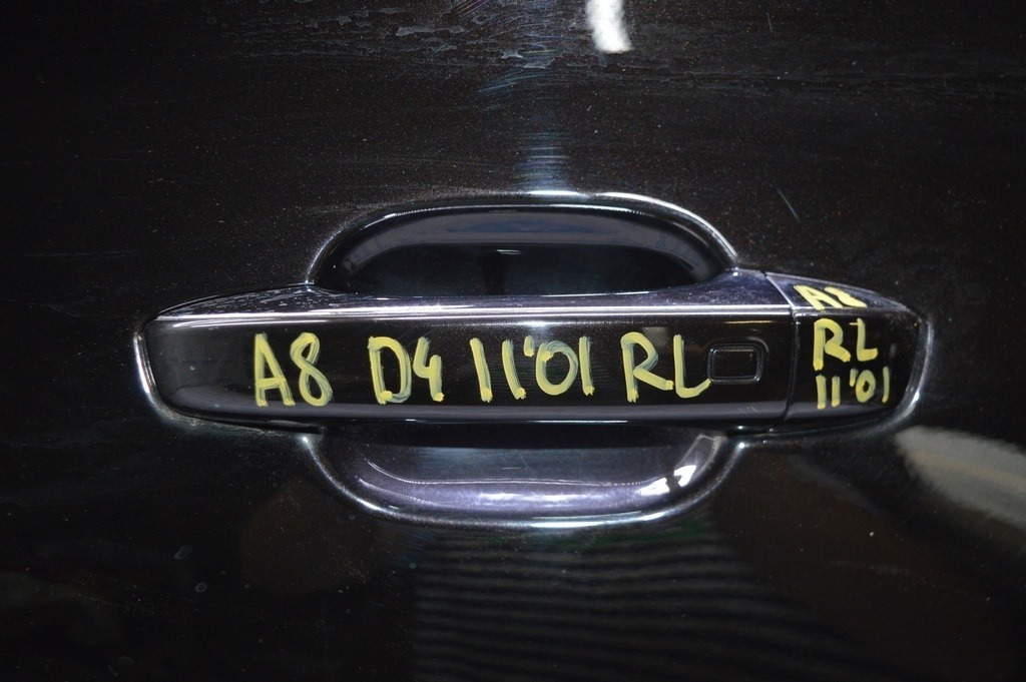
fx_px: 1239
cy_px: 341
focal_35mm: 44
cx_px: 513
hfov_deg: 45.0
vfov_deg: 30.8
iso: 800
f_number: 4.2
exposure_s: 1/60
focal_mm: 29
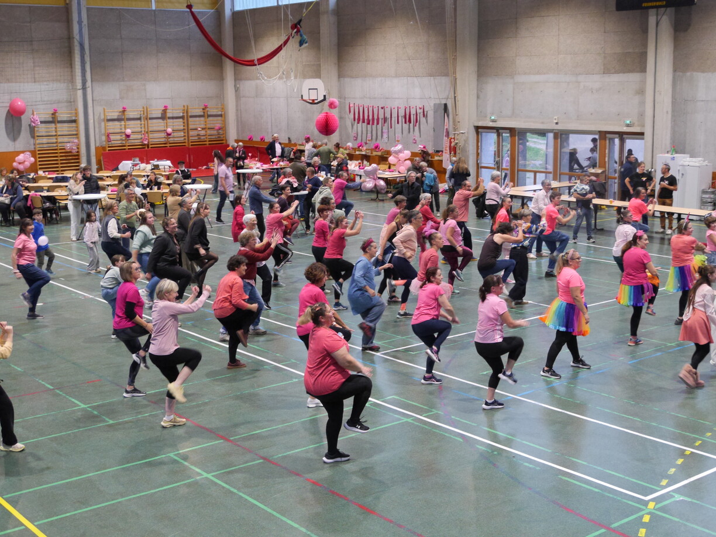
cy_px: 268
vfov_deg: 29.1
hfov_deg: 38.2
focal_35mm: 50
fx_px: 1034
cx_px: 358
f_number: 4.7
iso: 2500
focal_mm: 25
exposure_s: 1/60
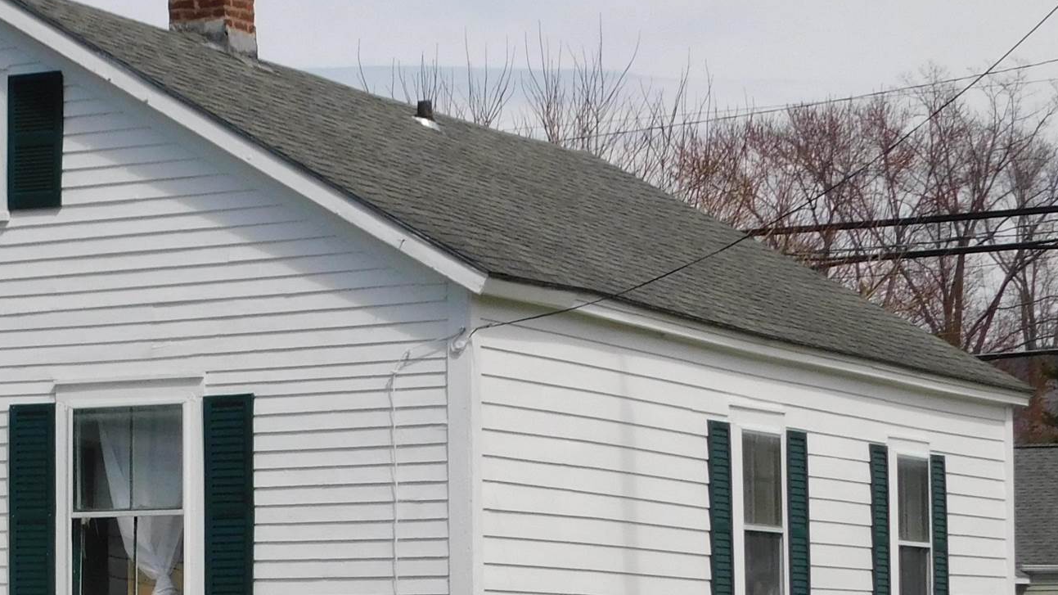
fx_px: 3703
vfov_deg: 9.2
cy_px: 477
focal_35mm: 132
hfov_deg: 15.7
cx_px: -150
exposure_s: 1/1250
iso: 125
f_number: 3.8
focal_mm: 9
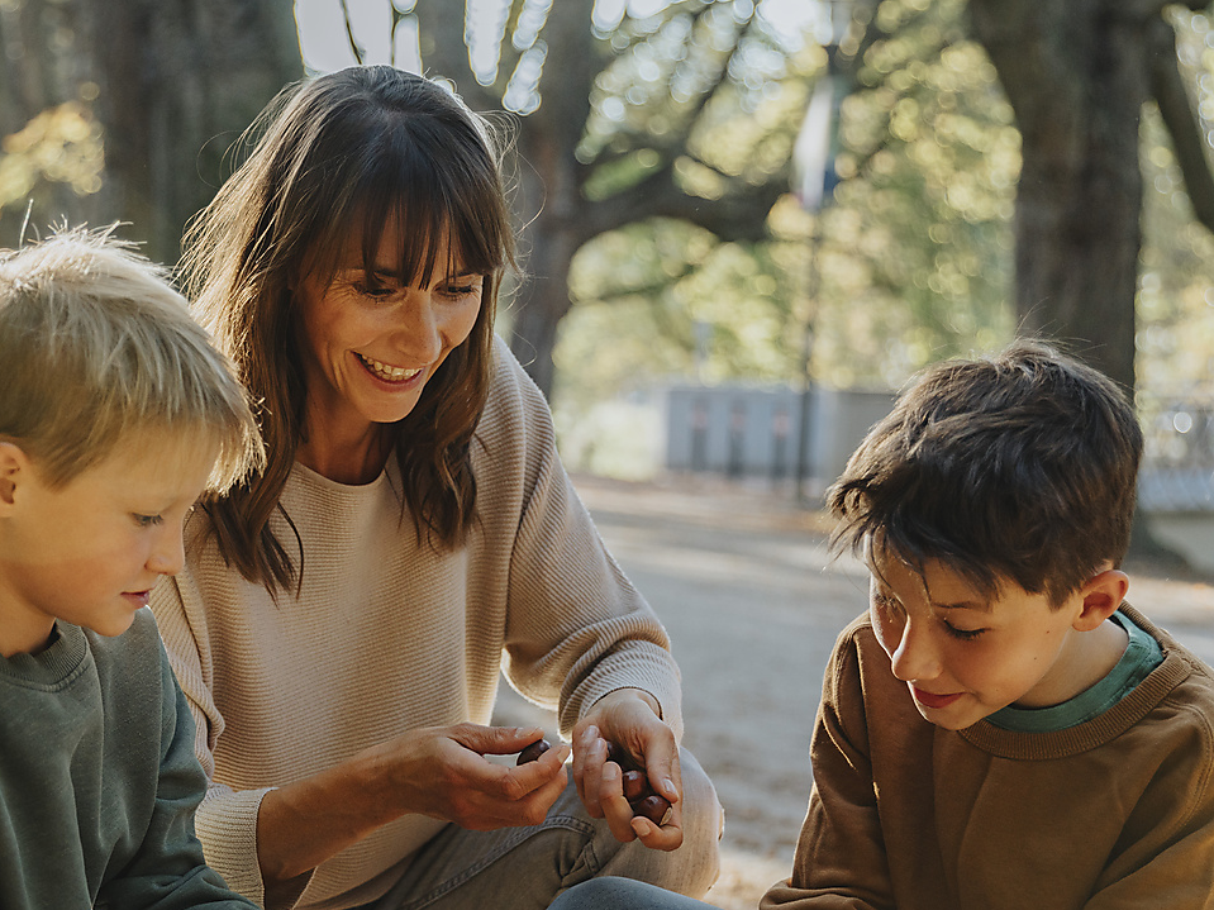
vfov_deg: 17.4
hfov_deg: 23.2
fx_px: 2946
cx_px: 396
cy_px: 779
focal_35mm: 84
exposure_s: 1/500
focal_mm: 44
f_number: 2.8
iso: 400
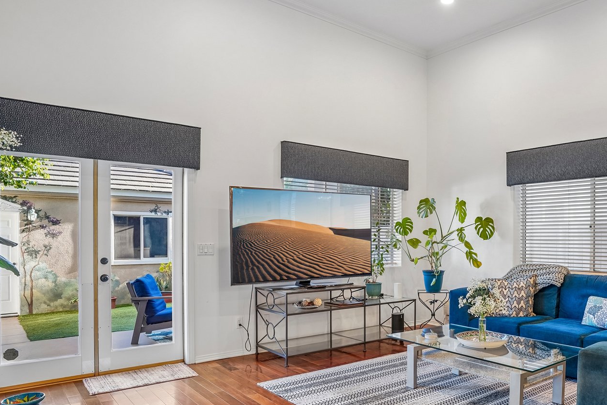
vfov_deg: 49.1
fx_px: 438
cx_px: 406
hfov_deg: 67.4
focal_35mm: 26
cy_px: 250
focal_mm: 16
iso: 400
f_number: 8
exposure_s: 1/6
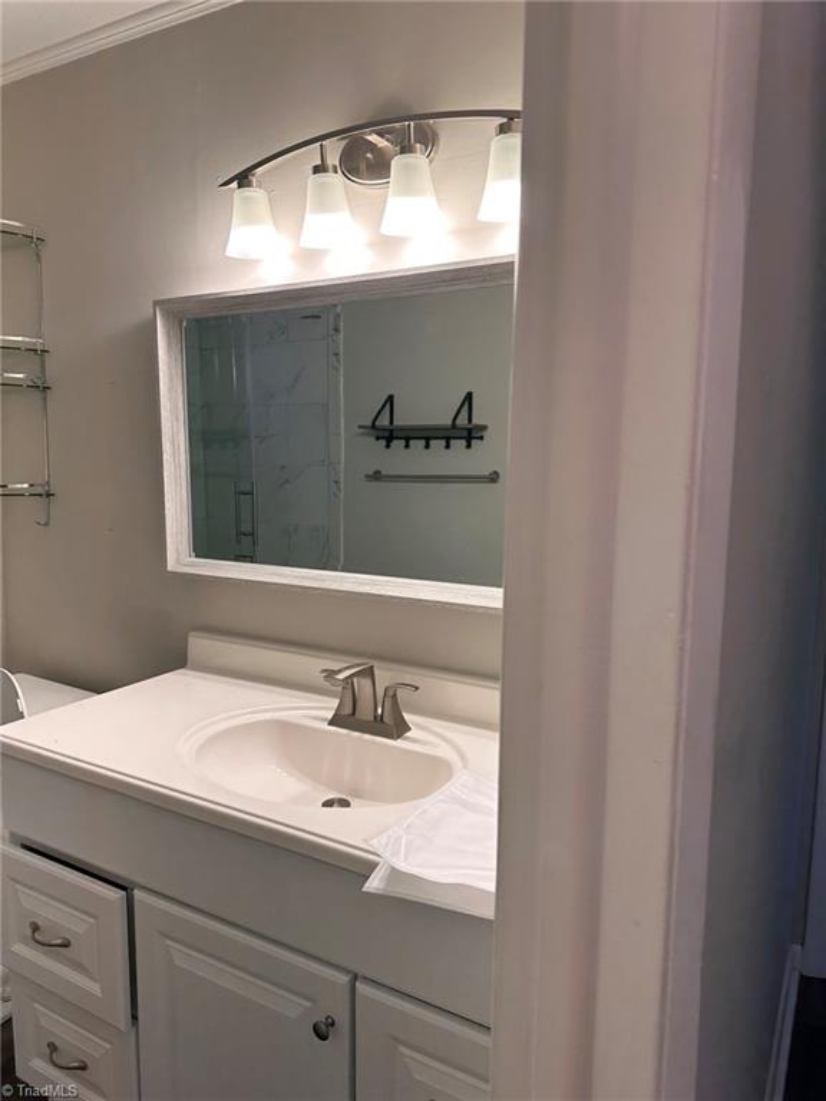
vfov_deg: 71.6
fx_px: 764
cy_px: 550
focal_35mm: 24
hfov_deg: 56.8
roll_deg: -1.3
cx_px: 413
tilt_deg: -6.0
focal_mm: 6.86
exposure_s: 1/127
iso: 80
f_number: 1.78
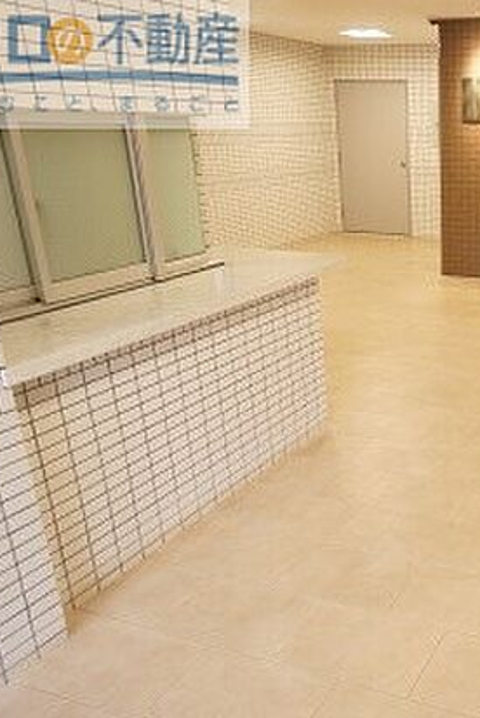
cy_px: 363
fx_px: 694
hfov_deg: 34.0
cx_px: 503
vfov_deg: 54.7
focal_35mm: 35
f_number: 4
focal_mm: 15
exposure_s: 1/60
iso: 400
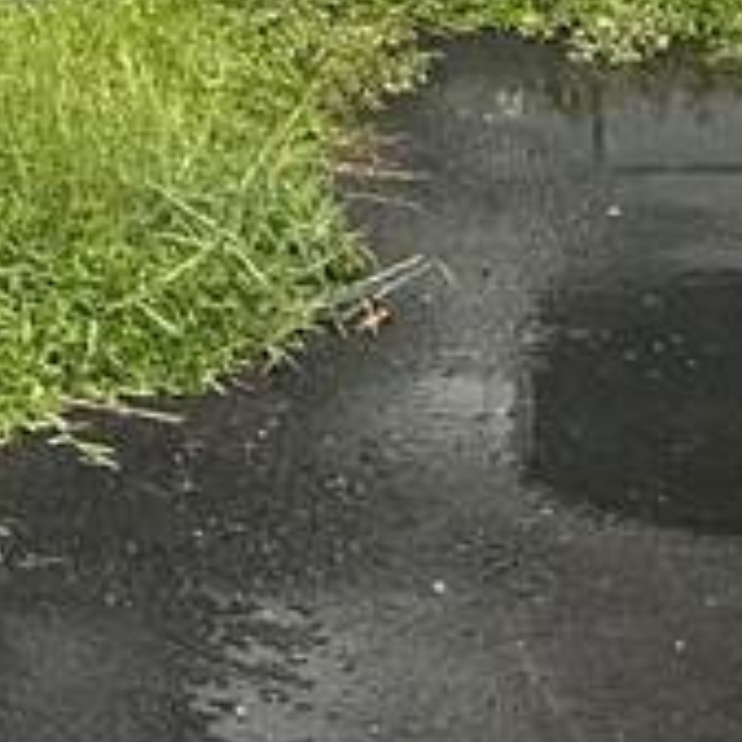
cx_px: -782
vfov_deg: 9.3
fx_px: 4220
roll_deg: +2.4
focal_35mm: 174
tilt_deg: -6.5
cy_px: -869
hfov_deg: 9.4
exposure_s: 1/6993
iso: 50
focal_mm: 5.7
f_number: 1.5
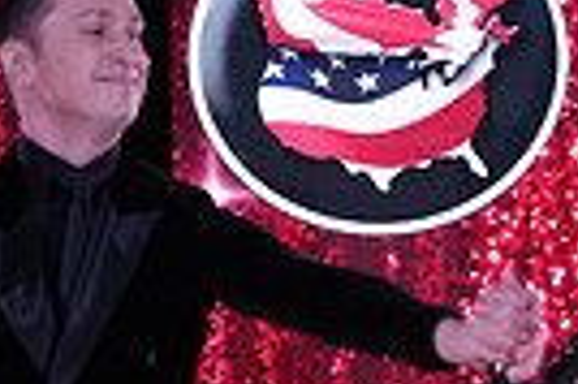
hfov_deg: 7.3
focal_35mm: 282
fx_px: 4522
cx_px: 414
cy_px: 688
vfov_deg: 4.8
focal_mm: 65
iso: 2500
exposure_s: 1/250
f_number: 5
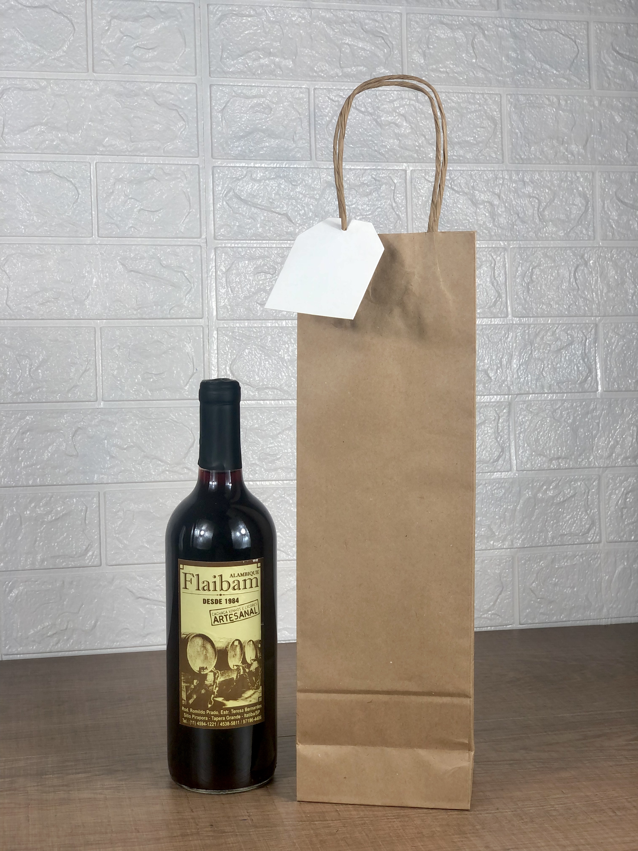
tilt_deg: -5.4
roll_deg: -0.5
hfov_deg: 28.0
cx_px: 319
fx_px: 1278
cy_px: 426
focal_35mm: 52
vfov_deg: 36.8
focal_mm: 6
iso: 25
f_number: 2.4
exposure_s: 1/120
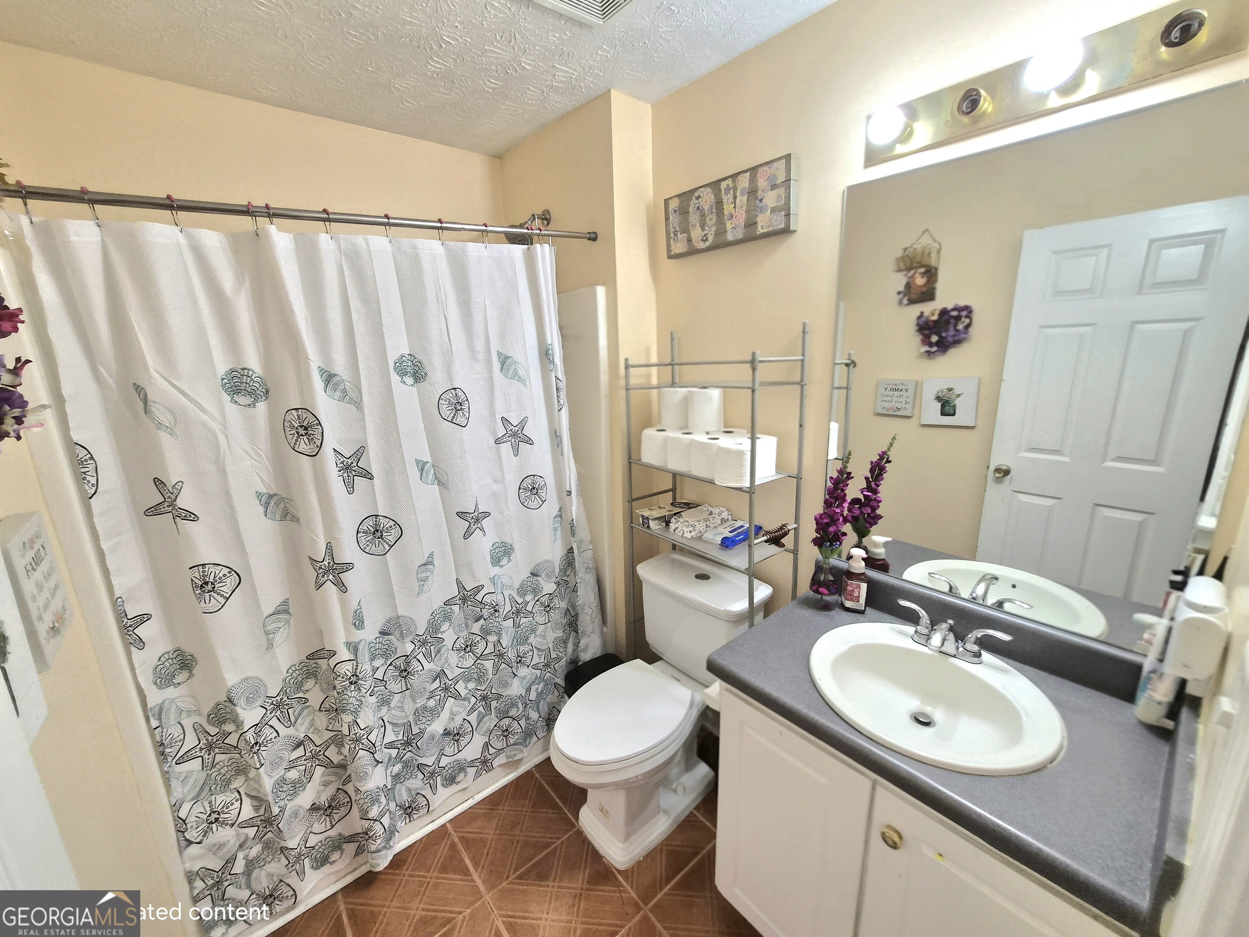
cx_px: 624
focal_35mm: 13
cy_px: 468
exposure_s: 1/60.2
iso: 80
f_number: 2.2
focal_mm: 1.7
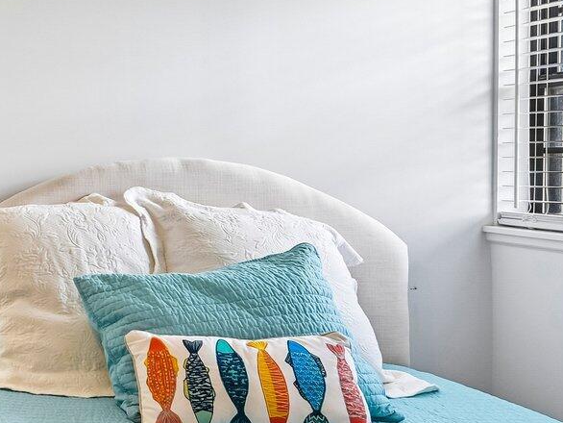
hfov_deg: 30.5
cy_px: 165
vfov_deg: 30.8
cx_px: -192
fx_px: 765
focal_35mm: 47
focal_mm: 14
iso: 220
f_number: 8
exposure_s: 1/15
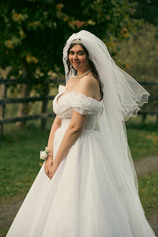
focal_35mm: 120
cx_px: 79
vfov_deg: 17.1
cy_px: 118
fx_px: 790
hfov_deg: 11.4
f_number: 3.5
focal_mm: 120
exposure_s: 1/200
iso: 320
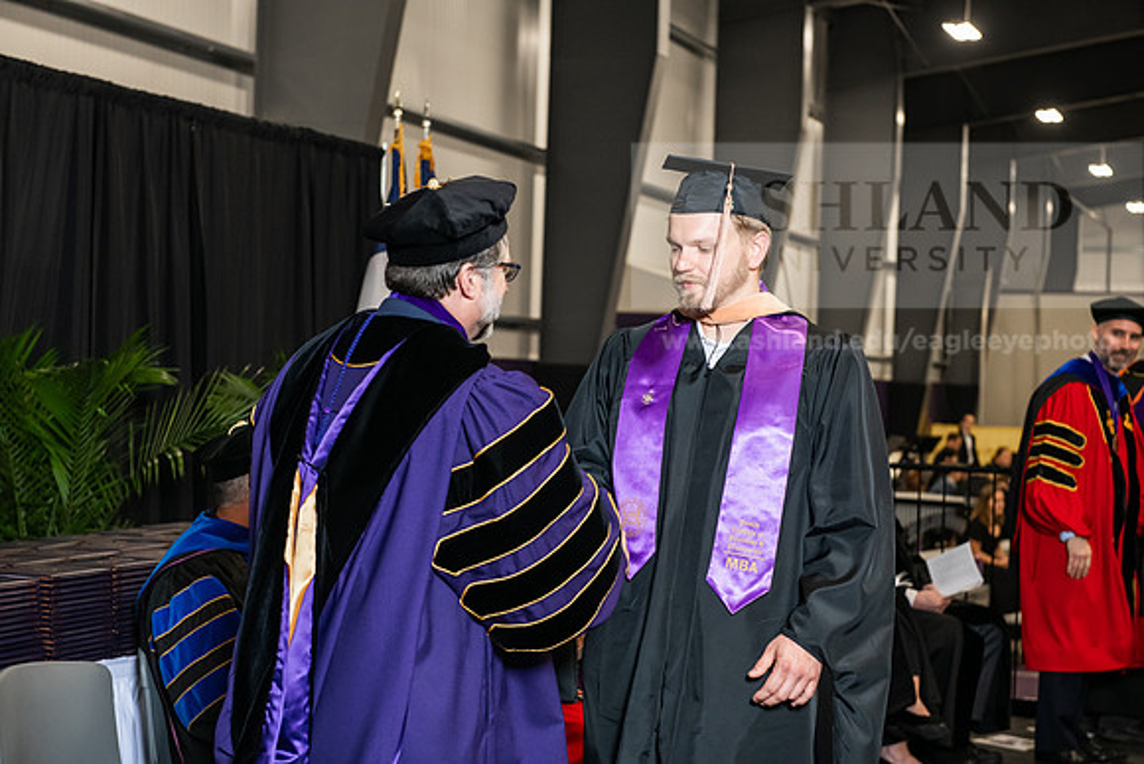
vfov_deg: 19.5
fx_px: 2225
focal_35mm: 70
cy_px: 382
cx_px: 572
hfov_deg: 28.8
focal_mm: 70
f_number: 5
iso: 2000
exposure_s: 1/200
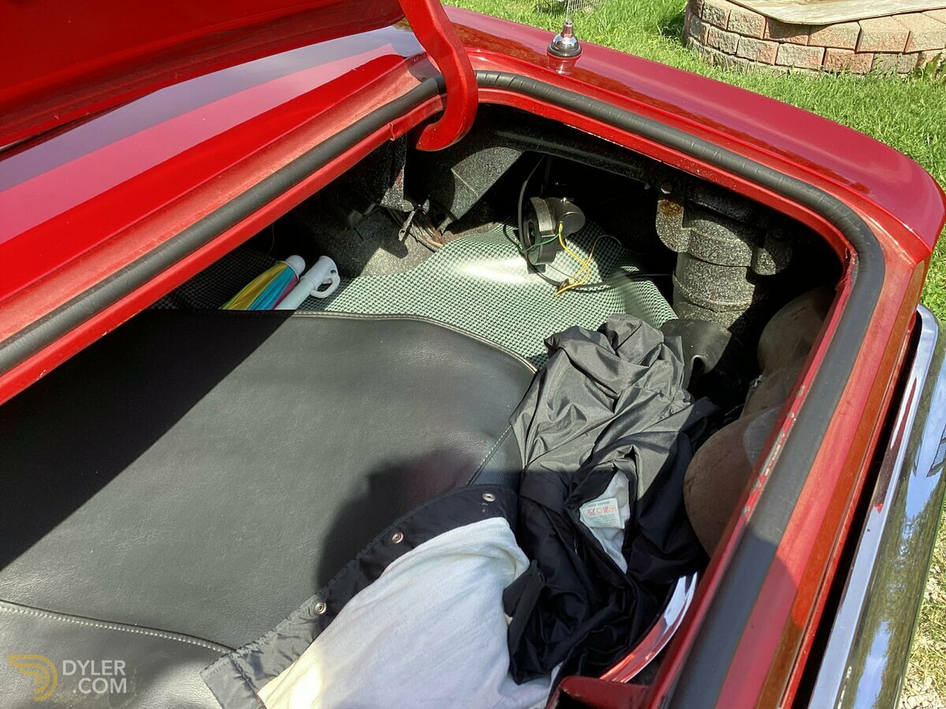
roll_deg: +0.0
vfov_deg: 45.4
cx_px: 473
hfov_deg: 58.4
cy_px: 354
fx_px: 847
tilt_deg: -38.1
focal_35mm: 31
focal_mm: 3.3
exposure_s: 1/199
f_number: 2.4
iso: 25
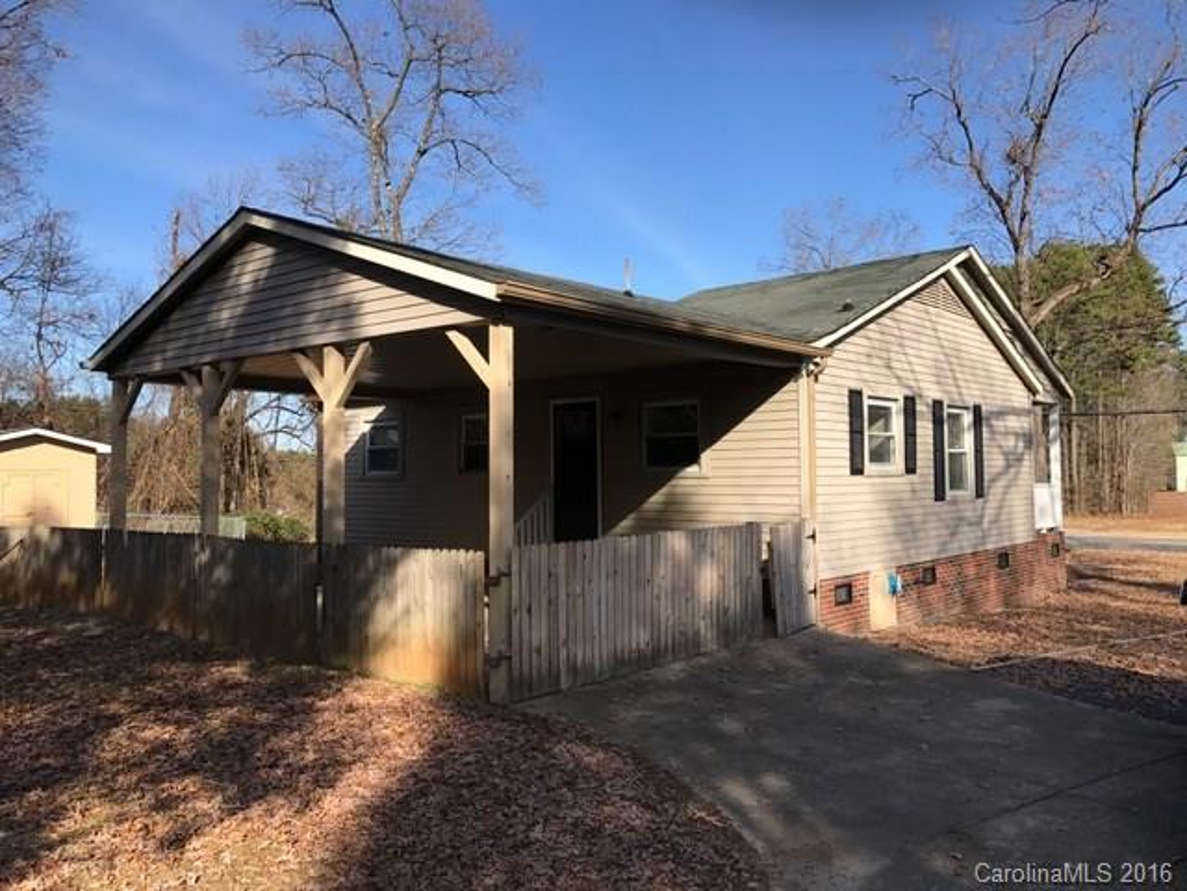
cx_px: 594
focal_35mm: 28
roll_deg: +0.2
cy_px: 446
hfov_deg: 63.4
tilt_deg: +2.6
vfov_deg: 49.7
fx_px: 960
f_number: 1.8
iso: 20
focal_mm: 3.99
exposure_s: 1/1429
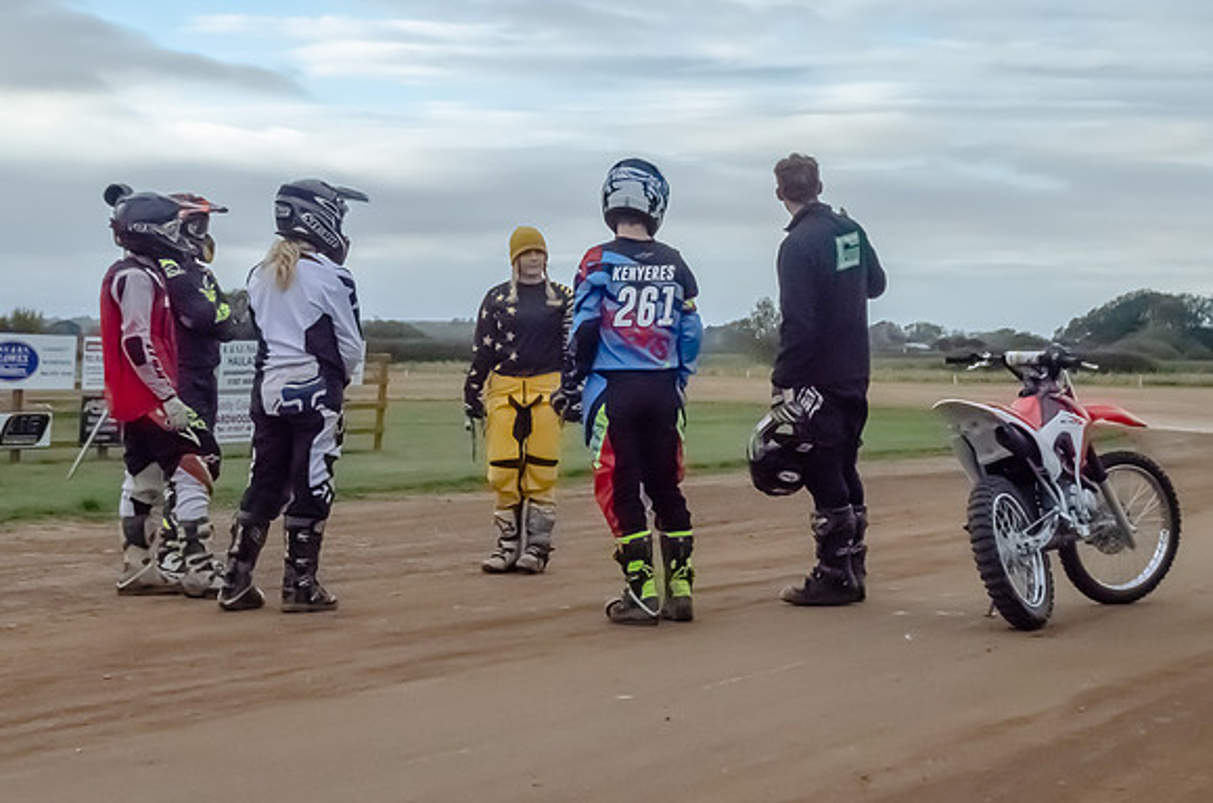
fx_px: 2708
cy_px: 412
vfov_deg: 16.9
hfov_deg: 25.2
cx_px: 516
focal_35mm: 81
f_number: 18
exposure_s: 1/1250
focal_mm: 44
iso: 6400
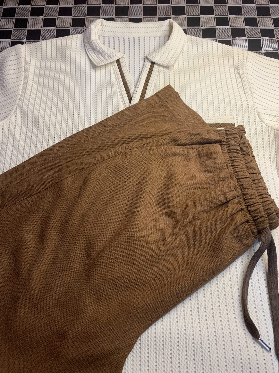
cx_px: 140
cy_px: 186
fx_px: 279
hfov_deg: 53.1
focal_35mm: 26
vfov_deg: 67.3
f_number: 1.8
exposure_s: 1/60
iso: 100
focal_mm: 4.25
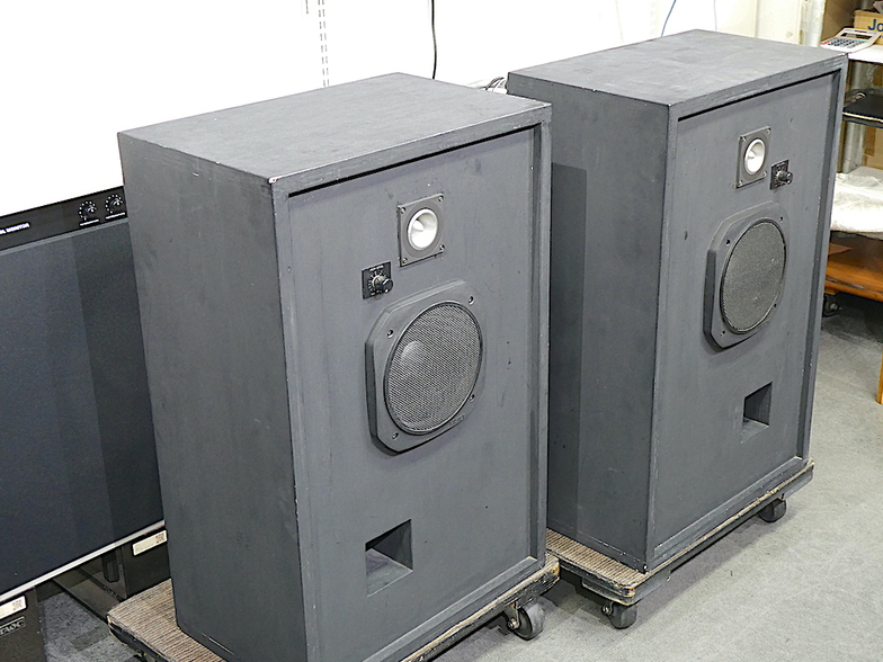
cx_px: 497
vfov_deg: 29.7
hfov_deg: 38.8
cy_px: 358
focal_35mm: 49
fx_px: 1250
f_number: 3.8
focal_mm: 7.2
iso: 200
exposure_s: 1/3.2
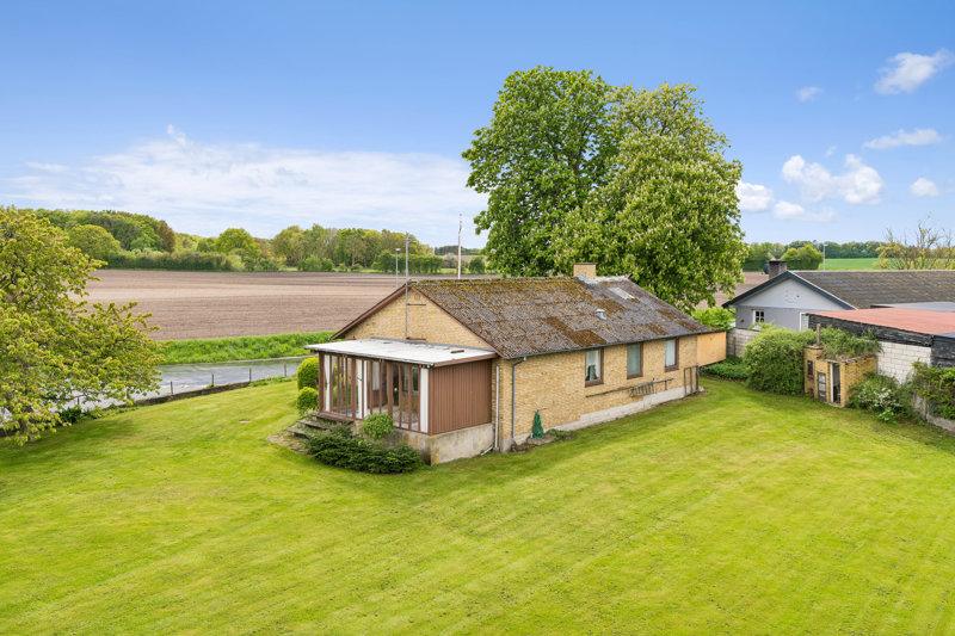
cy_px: 318
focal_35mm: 30
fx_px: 796
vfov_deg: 43.6
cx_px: 478
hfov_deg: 61.9
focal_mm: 20
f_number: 7.1
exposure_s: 1/250
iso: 200
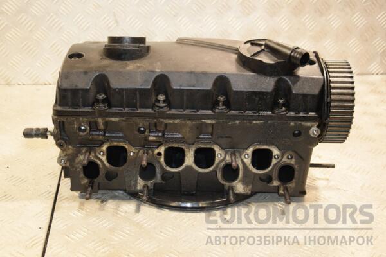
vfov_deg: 25.8
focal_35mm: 52
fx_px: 563
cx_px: 193
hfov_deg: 37.9
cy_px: 128
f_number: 5
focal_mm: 35
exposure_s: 1/100
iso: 800
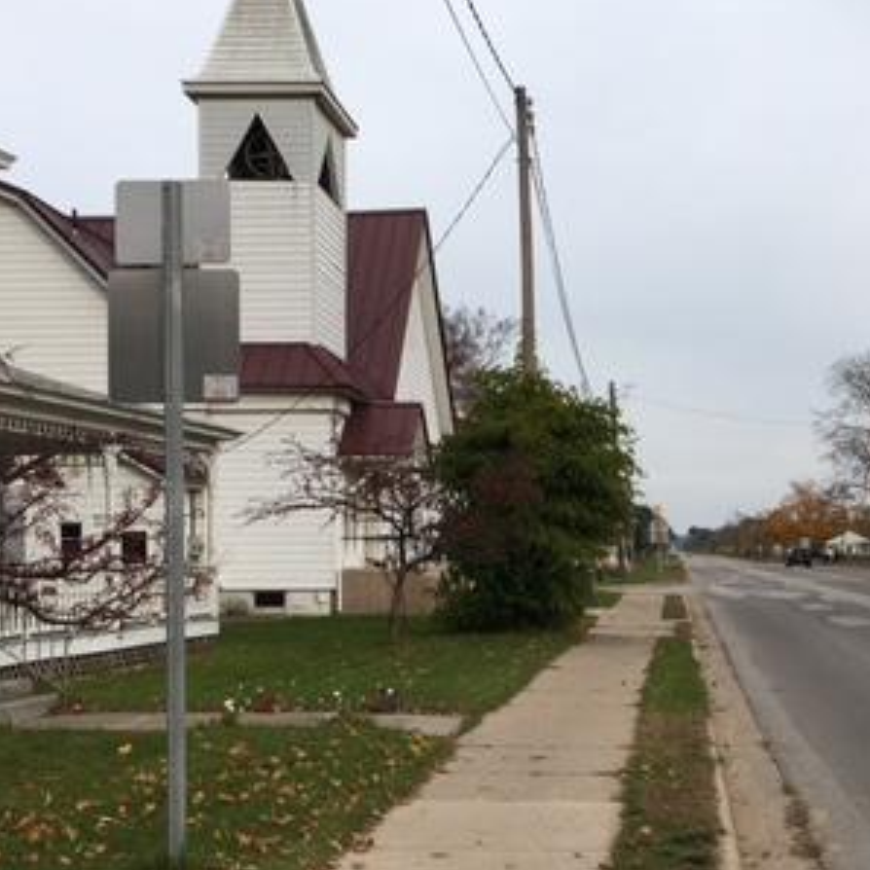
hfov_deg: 30.6
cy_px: 549
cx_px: 645
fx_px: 1564
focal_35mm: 55
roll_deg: +0.6
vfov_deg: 30.9
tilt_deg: +1.4
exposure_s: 1/769
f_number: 2.2
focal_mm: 4.15
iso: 25
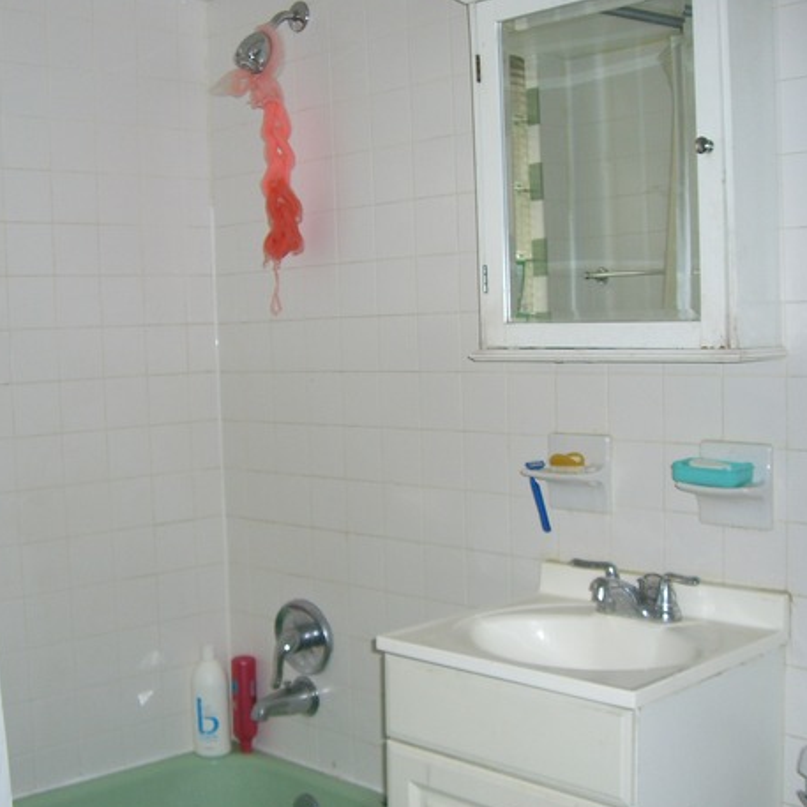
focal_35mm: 47
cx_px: 362
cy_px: 406
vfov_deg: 36.1
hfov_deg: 36.0
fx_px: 1240
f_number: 2.7
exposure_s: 1/60
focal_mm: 6.2
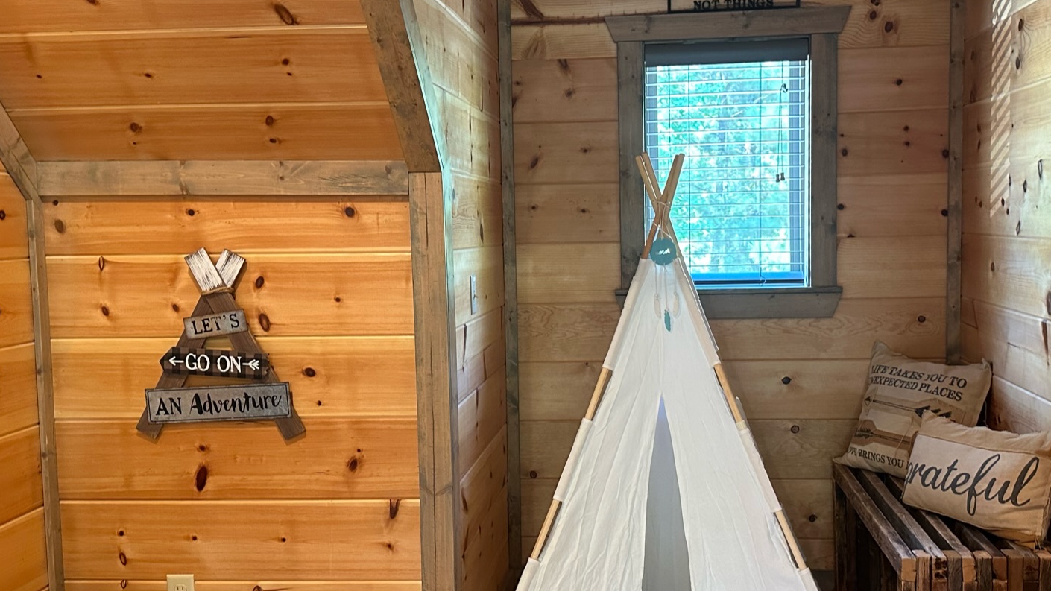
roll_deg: +1.2
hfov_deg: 52.7
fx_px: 1059
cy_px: 317
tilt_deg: -5.6
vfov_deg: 31.2
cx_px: 581
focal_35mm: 38
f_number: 1.78
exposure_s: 1/60
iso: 500
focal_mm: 6.86
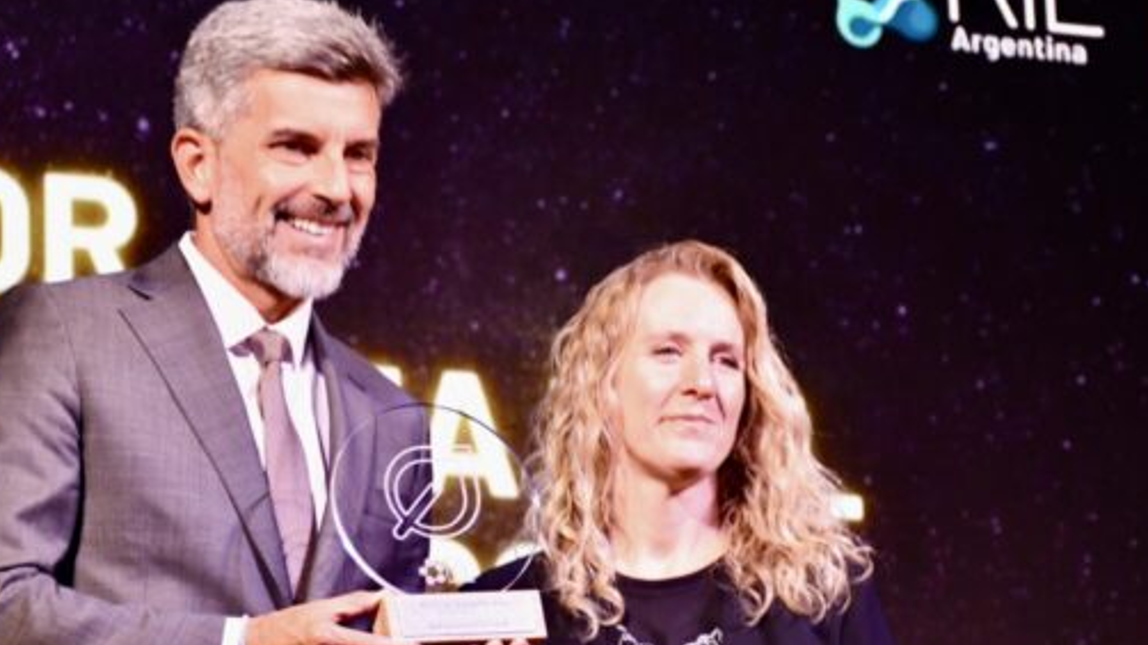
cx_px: 441
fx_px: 4534
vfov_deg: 8.1
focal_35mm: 149
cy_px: 563
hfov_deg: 14.4
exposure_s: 1/125
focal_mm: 62
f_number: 5
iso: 1100
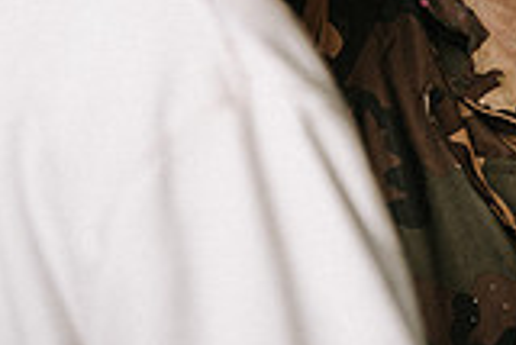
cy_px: -231
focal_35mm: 671
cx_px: 561
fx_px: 9626
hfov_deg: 3.1
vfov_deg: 2.1
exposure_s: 1/800
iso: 100
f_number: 2.8
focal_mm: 185
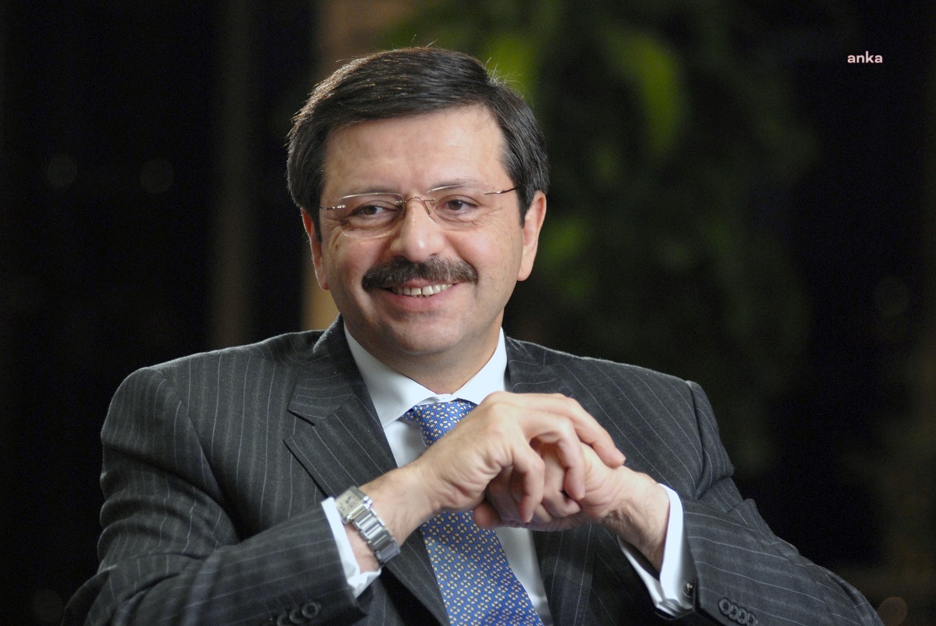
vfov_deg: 6.3
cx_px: 468
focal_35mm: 218
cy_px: 313
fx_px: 5659
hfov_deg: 9.5
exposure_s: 1/125
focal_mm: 145
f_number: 2.8
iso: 400
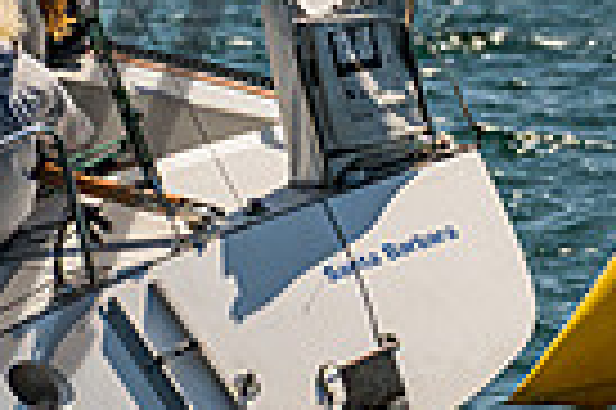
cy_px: -253
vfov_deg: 1.3
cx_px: 118
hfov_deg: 1.9
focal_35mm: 1088
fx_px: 18595
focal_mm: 200
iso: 500
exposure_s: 1/4000
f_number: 8
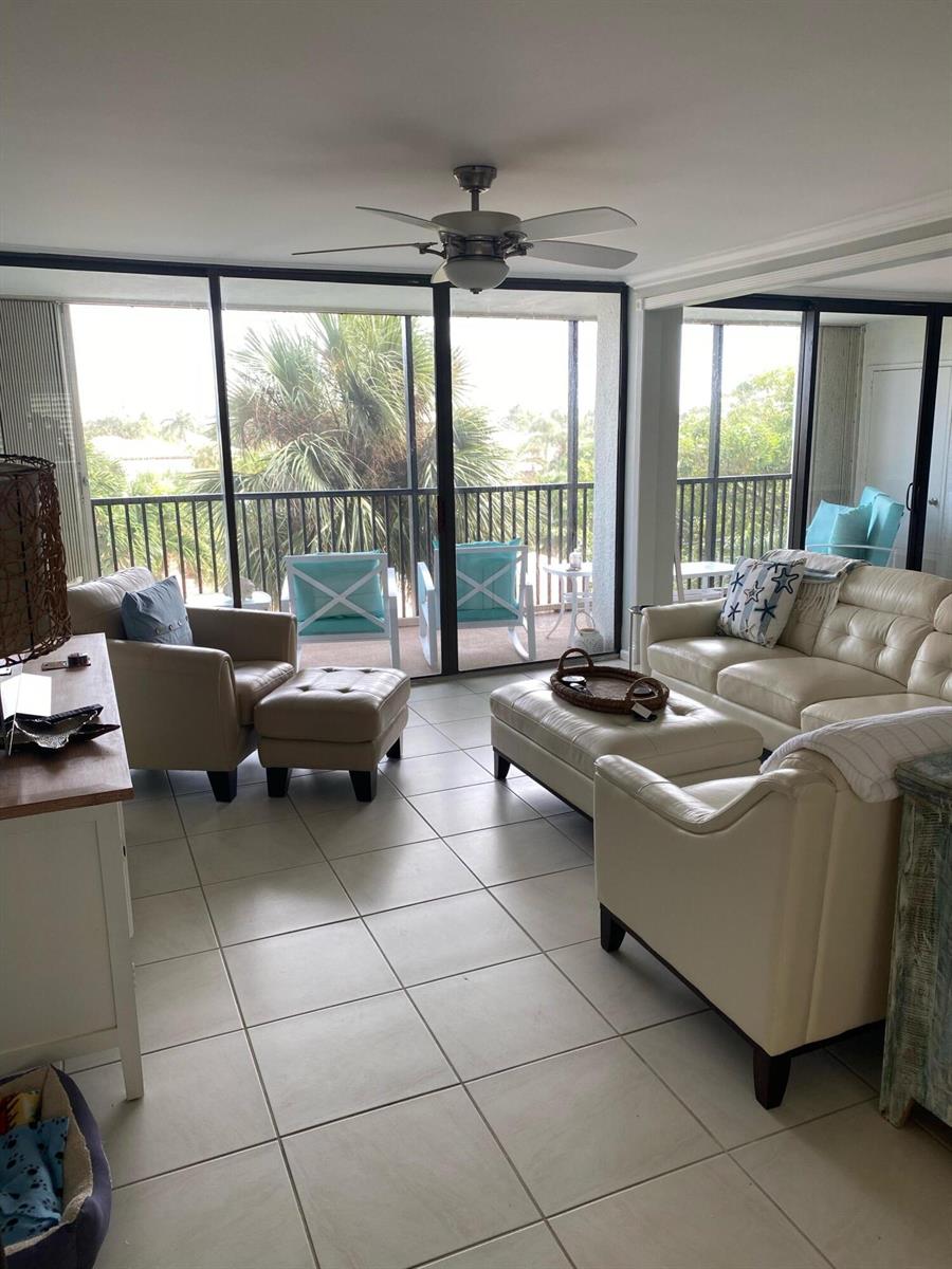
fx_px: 953
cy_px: 634
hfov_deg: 53.1
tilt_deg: -13.1
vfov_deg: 67.3
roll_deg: +1.3
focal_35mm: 26
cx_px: 476
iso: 40
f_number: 1.8
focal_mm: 4.25
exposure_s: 1/120
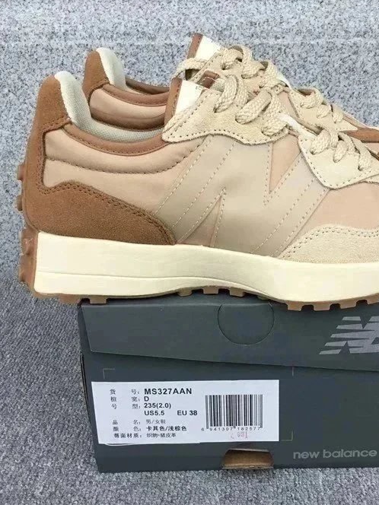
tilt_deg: -22.3
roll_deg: +0.8
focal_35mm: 42
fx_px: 613
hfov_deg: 34.1
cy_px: 252
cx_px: 251
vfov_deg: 44.8
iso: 25
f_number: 2.4
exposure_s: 1/418
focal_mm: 3.3
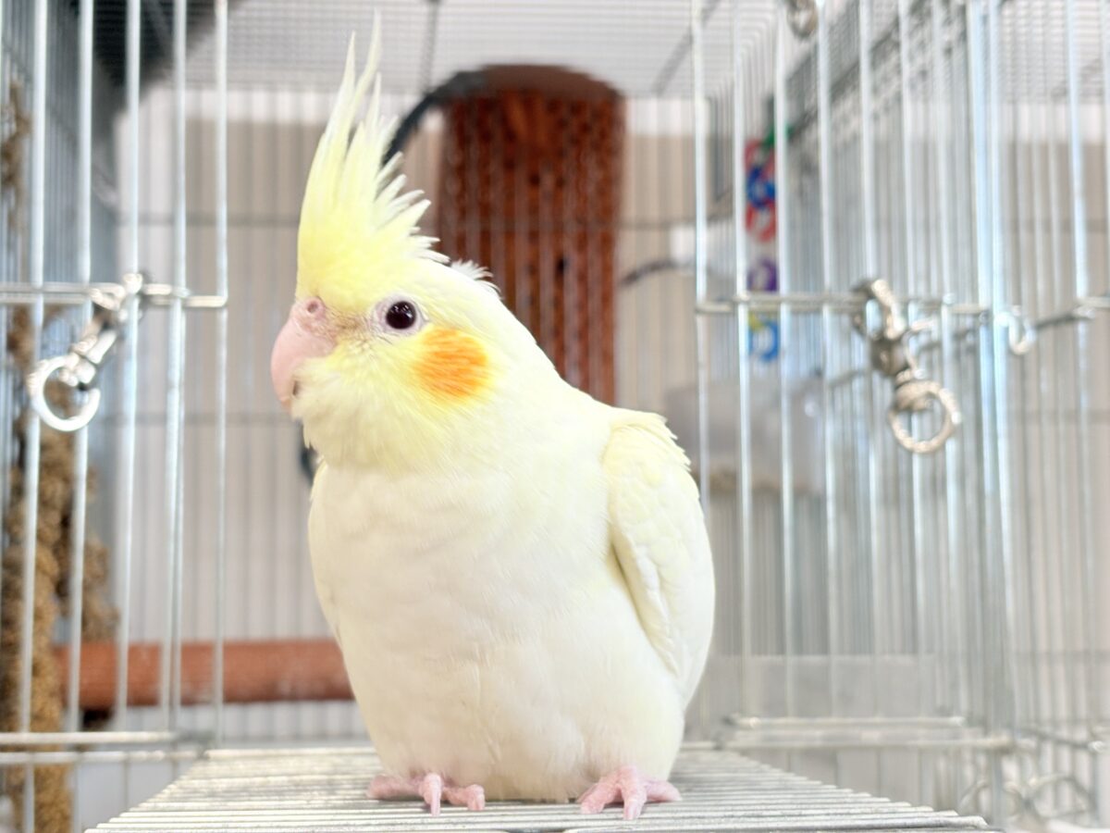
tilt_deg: +5.8
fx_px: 1667
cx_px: 555
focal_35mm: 52
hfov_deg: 36.8
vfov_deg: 28.0
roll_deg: +1.4
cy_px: 416
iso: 50
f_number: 1.6
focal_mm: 5.96
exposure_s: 1/50
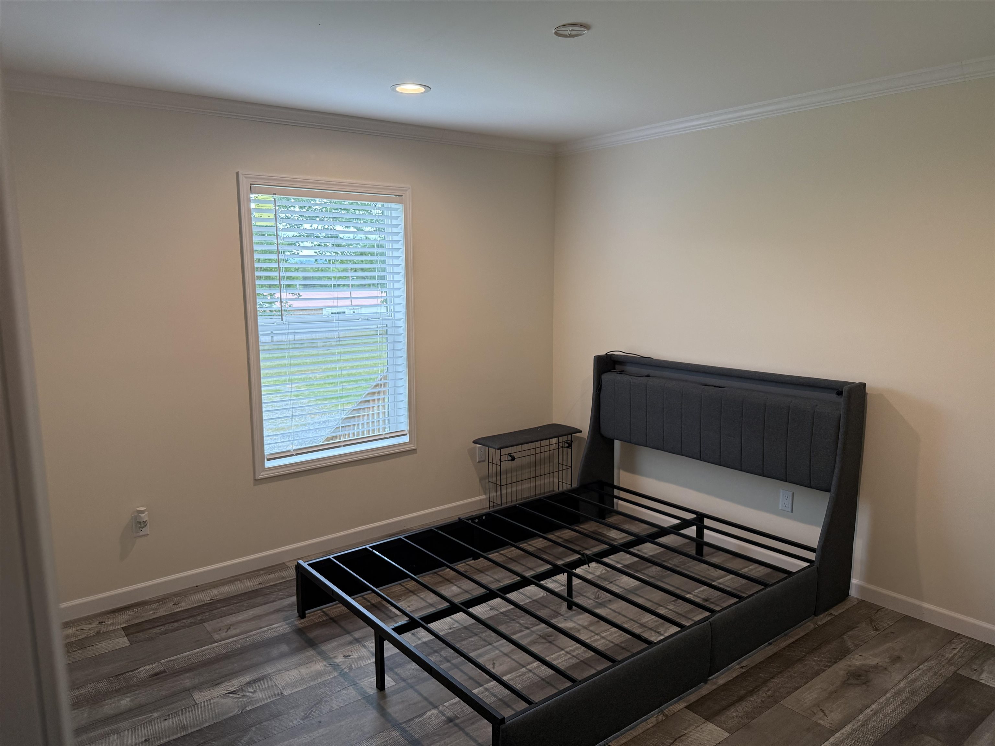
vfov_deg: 56.8
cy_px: 373
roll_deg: -0.3
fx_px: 690
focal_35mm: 24
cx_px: 498
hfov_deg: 71.6
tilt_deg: -8.5
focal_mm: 6.76
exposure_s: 1/207
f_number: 1.78
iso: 200
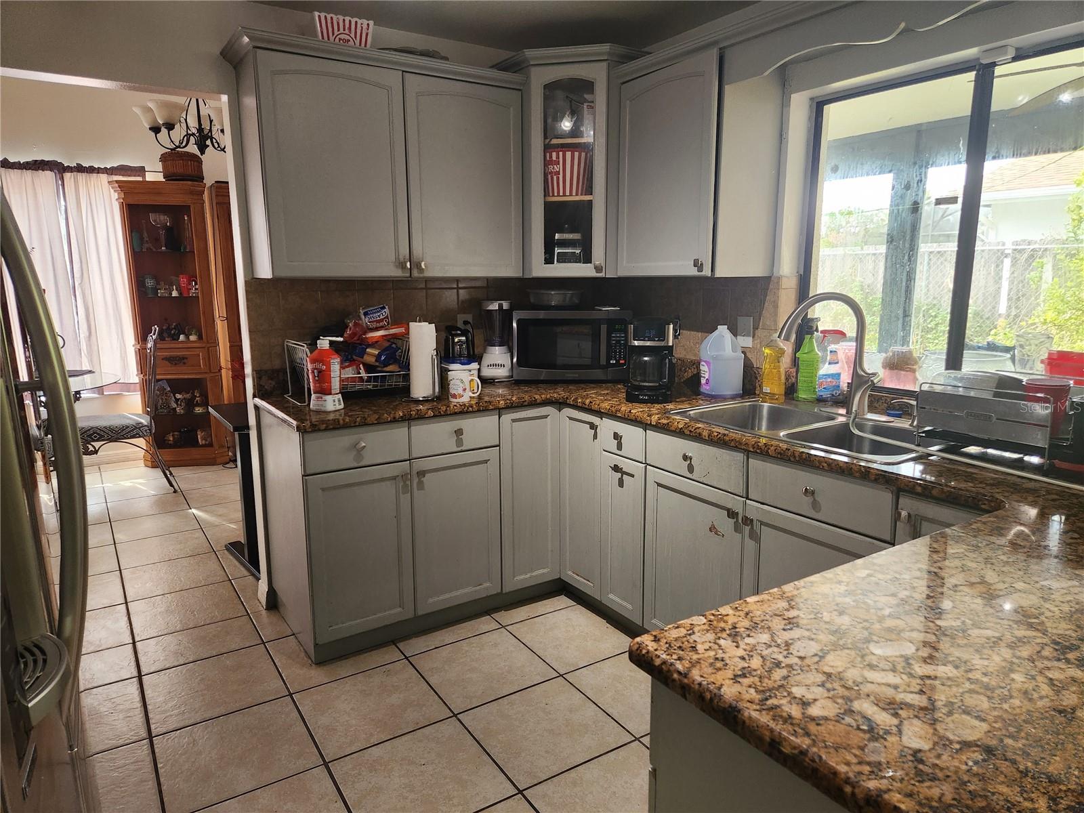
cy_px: 406
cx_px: 542
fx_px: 720
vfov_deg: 58.9
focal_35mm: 23
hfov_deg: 73.9
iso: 250
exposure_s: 1/120
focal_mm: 5.4
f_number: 1.8
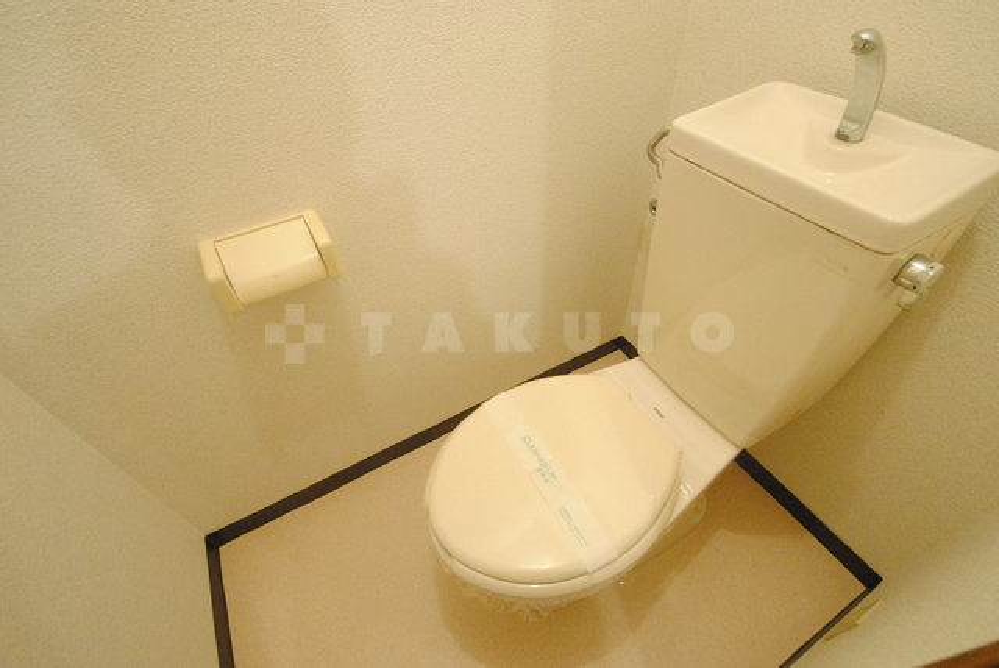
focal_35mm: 16
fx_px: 458
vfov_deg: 72.2
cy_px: 334
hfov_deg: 94.9
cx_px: 500
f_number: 4.8
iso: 1600
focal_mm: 11
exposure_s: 1/25
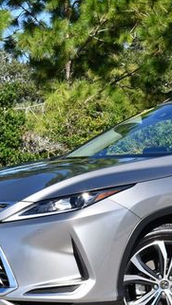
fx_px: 982
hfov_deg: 9.9
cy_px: 176
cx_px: 195
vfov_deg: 17.7
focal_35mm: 121
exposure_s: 1/250
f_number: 8
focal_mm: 29
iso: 140
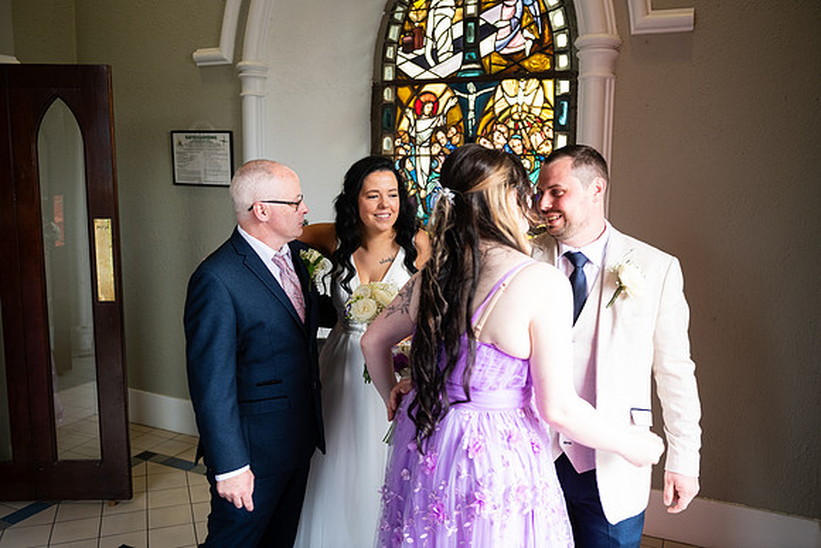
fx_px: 707
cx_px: 410
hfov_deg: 60.3
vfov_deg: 42.3
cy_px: 274
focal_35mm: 31
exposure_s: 1/160
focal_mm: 31
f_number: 3.5
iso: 640
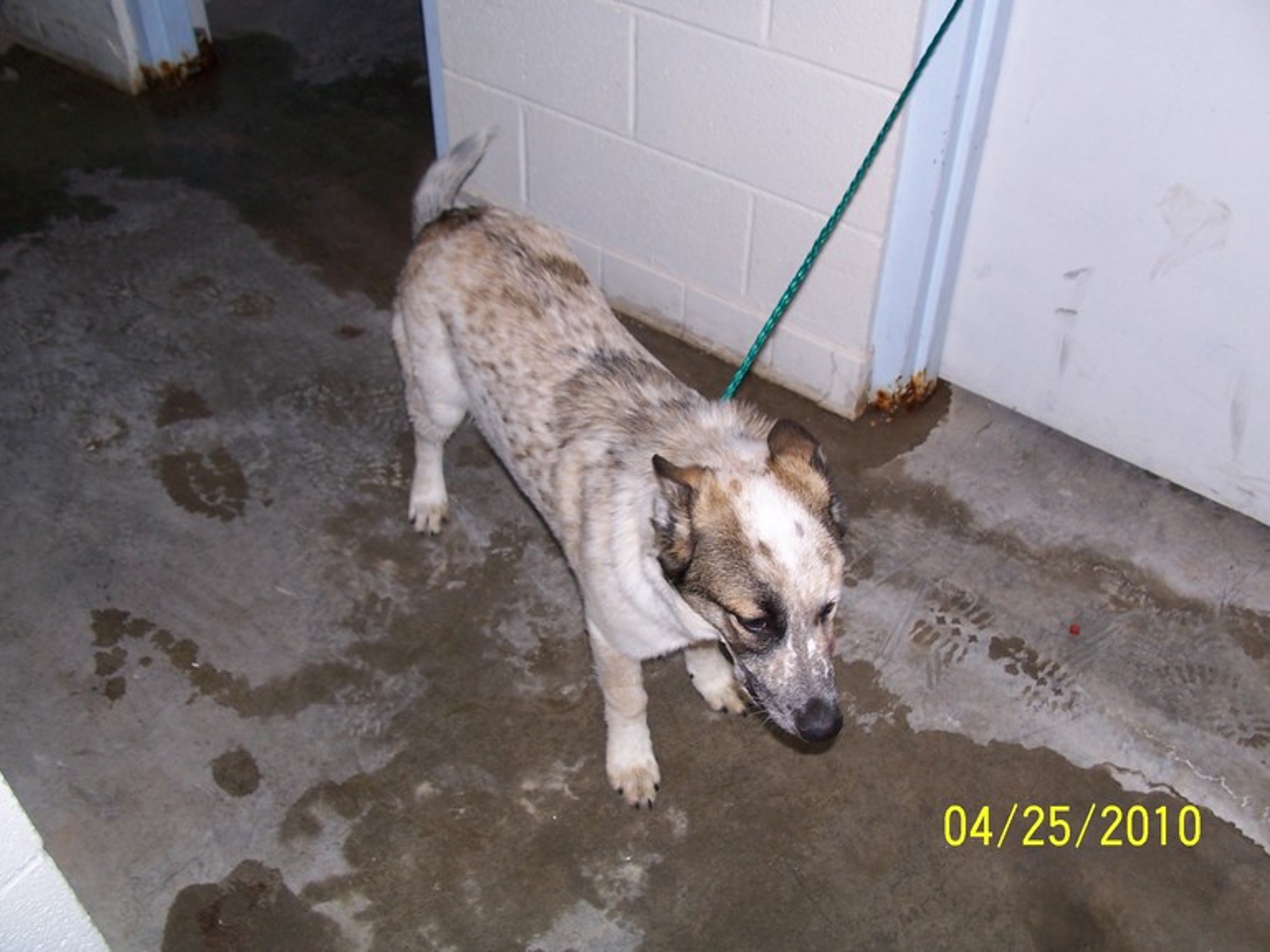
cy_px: 476
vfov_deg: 40.7
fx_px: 1284
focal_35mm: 35
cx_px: 635
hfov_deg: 52.6
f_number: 2.8
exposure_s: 1/60
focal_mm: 6
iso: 80
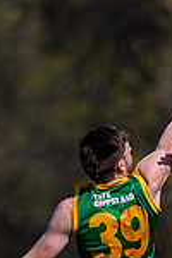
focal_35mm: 2749
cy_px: 387
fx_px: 19700
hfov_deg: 0.5
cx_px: 218
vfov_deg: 0.8
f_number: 4
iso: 110
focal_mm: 500
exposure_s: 1/2000
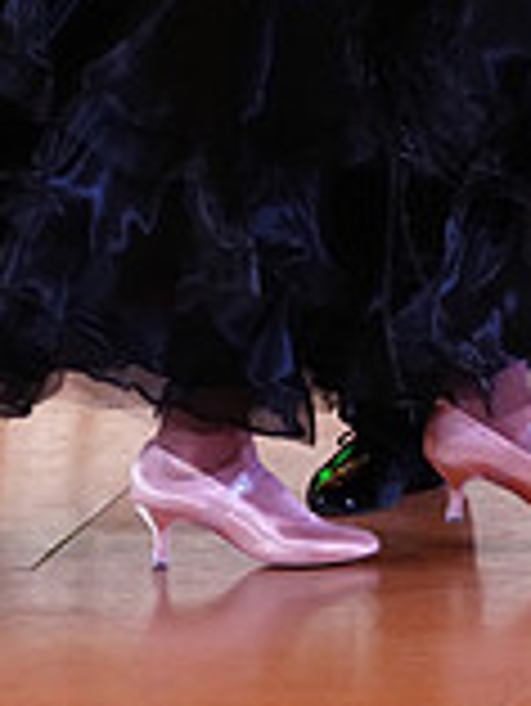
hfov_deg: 4.1
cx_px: 434
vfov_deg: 5.5
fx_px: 7333
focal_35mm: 359
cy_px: -297
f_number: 2.8
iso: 5000
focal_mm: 101
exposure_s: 1/400
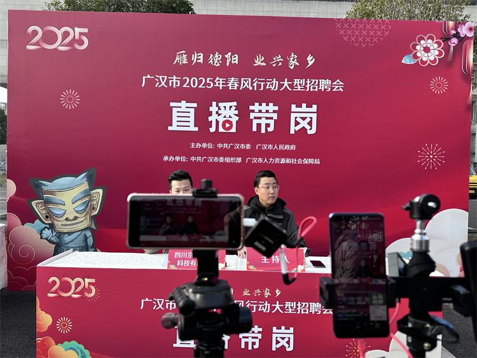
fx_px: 331
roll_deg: -1.1
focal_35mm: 24
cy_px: 179
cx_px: 238
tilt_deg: -2.0
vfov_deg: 56.8
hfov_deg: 71.6
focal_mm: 6.86
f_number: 1.78
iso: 80
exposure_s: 1/1171
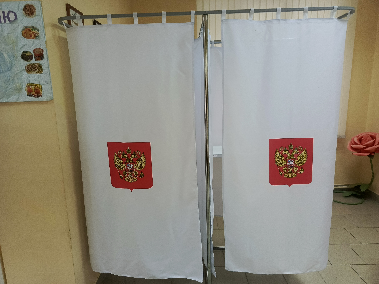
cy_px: 142
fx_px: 252
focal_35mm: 23
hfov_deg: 73.9
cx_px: 190
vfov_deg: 58.9
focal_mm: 5.25
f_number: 1.7
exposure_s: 1/50
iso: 1156
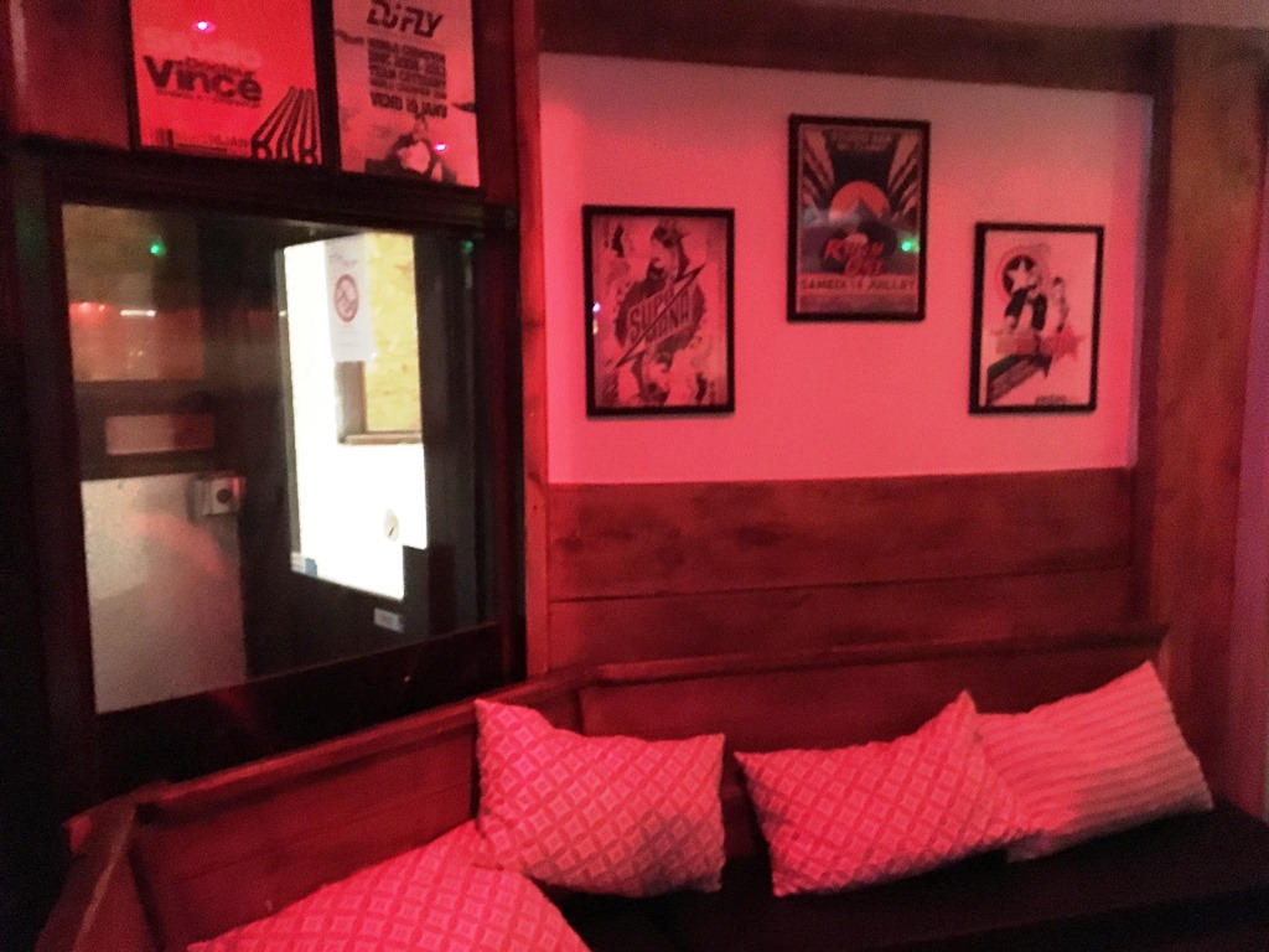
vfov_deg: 48.2
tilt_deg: -5.1
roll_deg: -1.0
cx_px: 634
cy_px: 476
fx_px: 1063
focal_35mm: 29
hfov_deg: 61.7
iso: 1600
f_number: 2.2
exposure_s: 1/17
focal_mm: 4.15
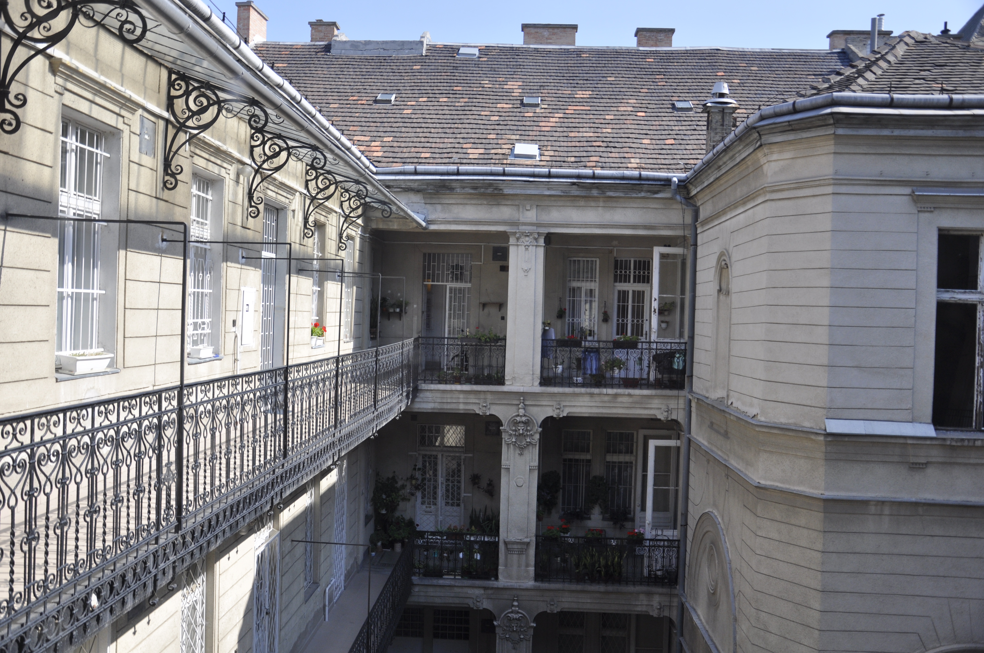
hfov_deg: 59.6
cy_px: 326
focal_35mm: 32
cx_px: 492
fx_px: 860
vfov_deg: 41.6
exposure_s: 1/1000
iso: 250
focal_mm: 21
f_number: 3.8
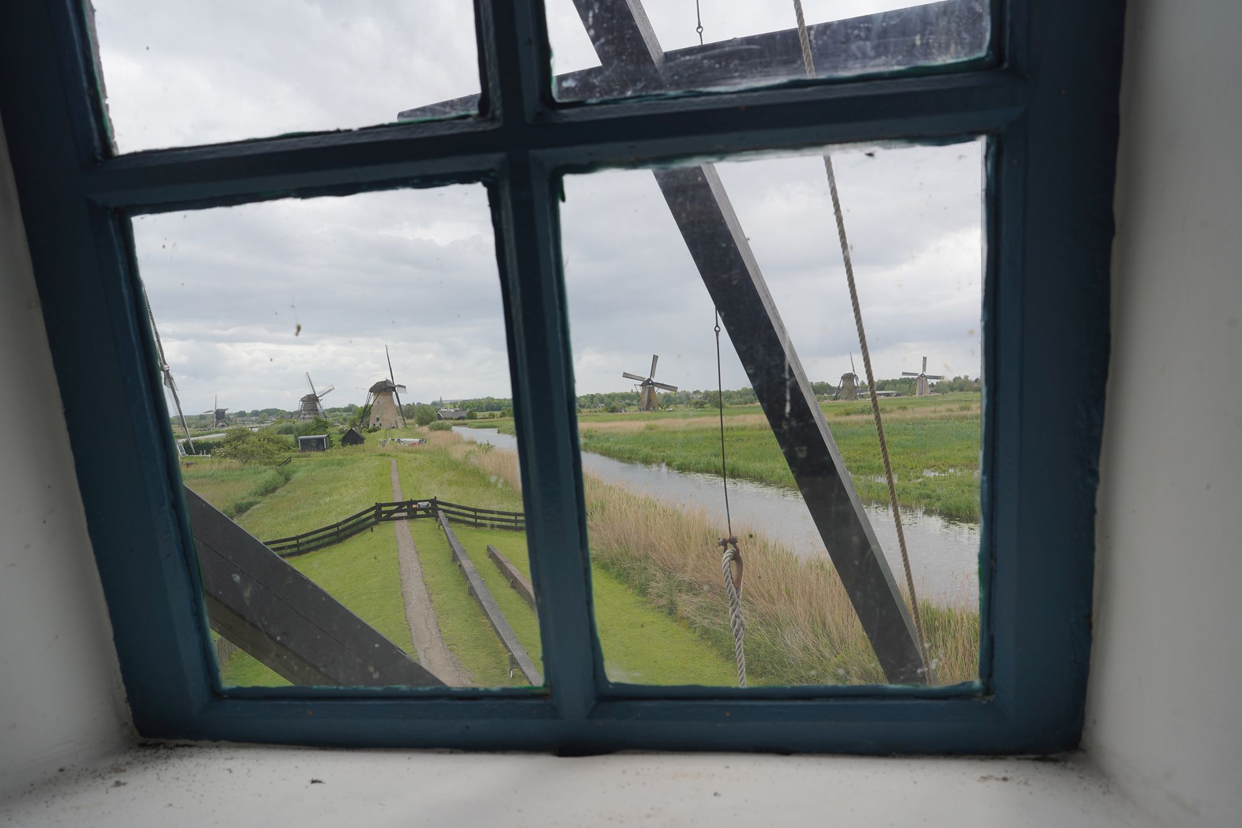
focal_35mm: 24
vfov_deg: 53.1
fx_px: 828
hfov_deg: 73.7
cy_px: 414
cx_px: 621
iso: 100
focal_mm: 24
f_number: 11
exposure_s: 1/100
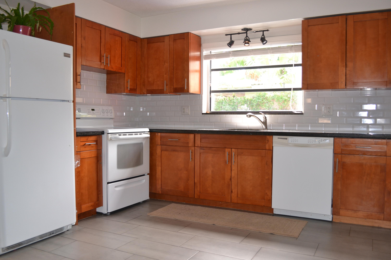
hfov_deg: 61.9
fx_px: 326
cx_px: 196
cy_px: 130
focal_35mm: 30
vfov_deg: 43.6
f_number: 3.8
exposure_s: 1/60
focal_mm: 20
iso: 400
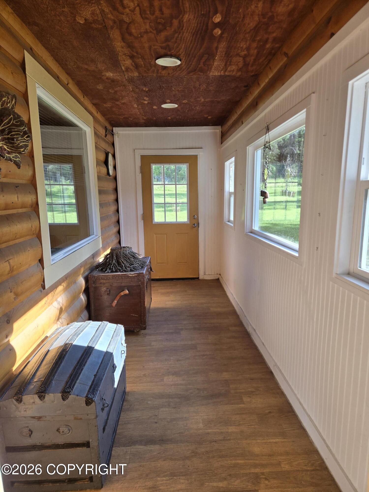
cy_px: 246
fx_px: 327
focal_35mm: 23
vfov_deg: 73.9
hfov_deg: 58.9
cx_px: 184
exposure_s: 1/508
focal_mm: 5.4
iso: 80
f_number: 1.8
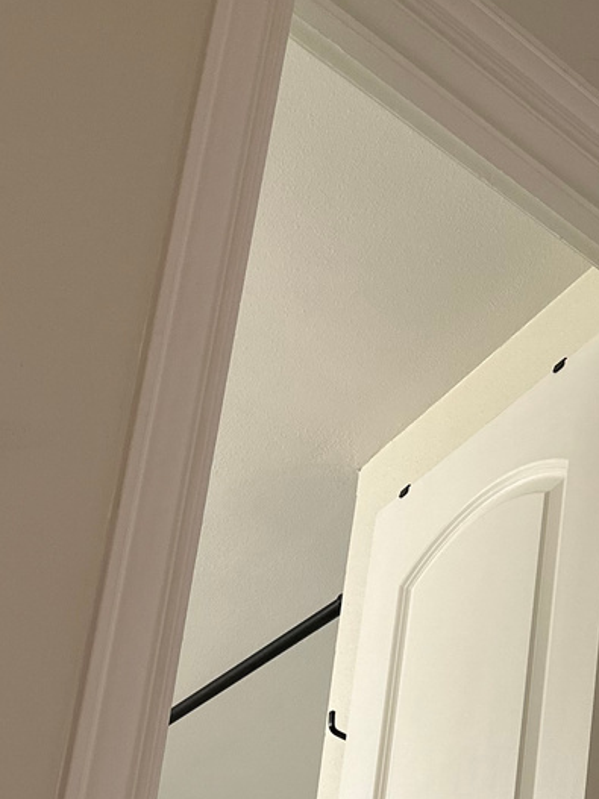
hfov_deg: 20.2
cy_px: 1143
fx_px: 1616
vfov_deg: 23.3
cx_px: 631
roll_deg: -4.6
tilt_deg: +16.6
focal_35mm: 70
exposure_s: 1/120
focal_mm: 6.86
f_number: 1.78
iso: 160
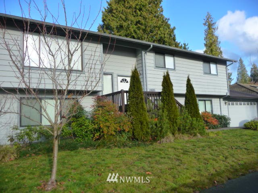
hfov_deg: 63.4
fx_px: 209
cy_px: 96
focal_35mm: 28
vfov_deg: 49.7
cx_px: 129
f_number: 3.3
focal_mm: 4.7
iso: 160
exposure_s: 1/500
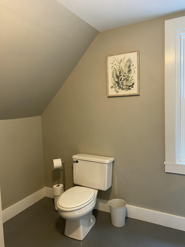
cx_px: 92
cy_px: 124
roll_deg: +2.3
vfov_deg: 67.3
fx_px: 185
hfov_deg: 53.1
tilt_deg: -2.2
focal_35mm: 26
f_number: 1.8
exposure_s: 1/60
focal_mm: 4.25
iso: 160
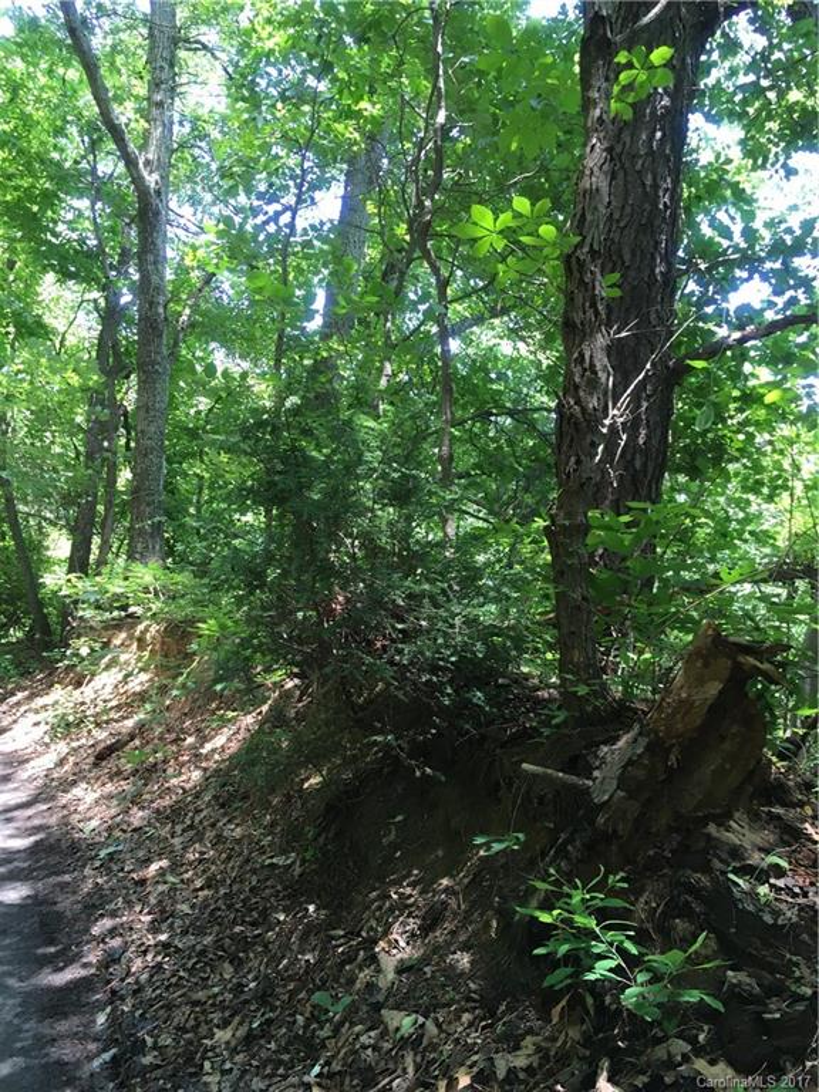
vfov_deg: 61.7
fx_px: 915
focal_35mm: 29
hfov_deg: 48.2
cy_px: 546
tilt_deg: -0.3
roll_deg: +1.5
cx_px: 410
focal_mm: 4.15
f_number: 2.2
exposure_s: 1/30
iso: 25
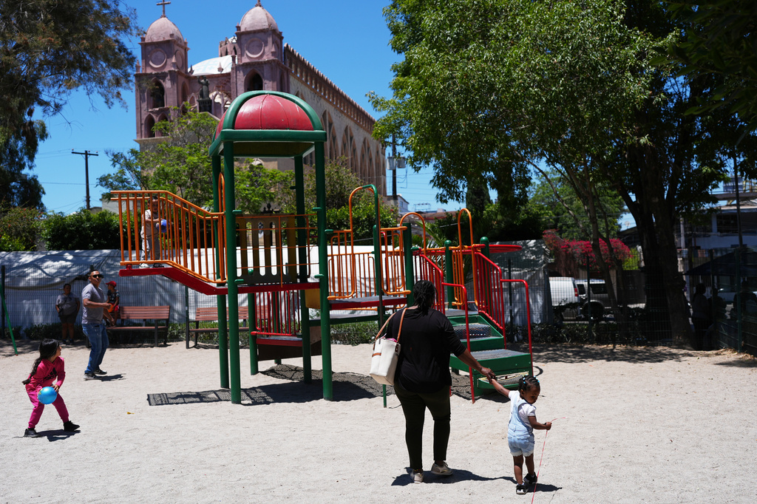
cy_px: 252
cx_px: 378
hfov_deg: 54.4
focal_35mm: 35
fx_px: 736
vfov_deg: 37.8
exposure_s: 1/6400
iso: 200
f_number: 3.2
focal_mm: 35
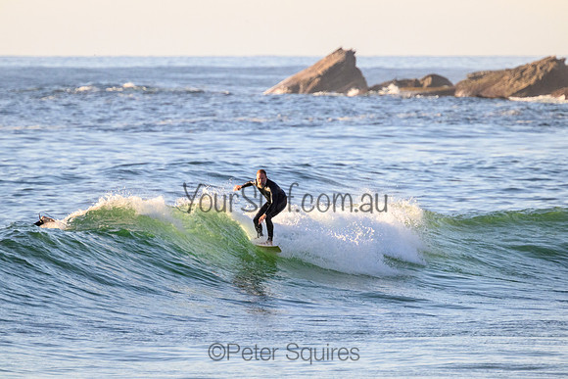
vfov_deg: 1.7
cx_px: 284
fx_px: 12800
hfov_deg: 2.5
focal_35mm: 811
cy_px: 190
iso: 1800
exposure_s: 1/2000
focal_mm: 800
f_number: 11
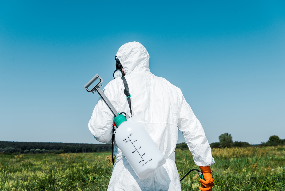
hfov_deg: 50.7
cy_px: 96
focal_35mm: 38
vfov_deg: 35.1
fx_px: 301
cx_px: 142
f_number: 6.3
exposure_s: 1/1000
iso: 100
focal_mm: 38
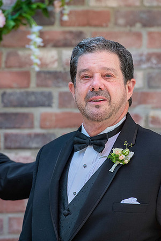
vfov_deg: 6.9
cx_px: 104
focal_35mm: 300
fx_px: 2013
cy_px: 120
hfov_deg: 4.6
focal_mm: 200
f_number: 4.5
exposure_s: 1/800
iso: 640
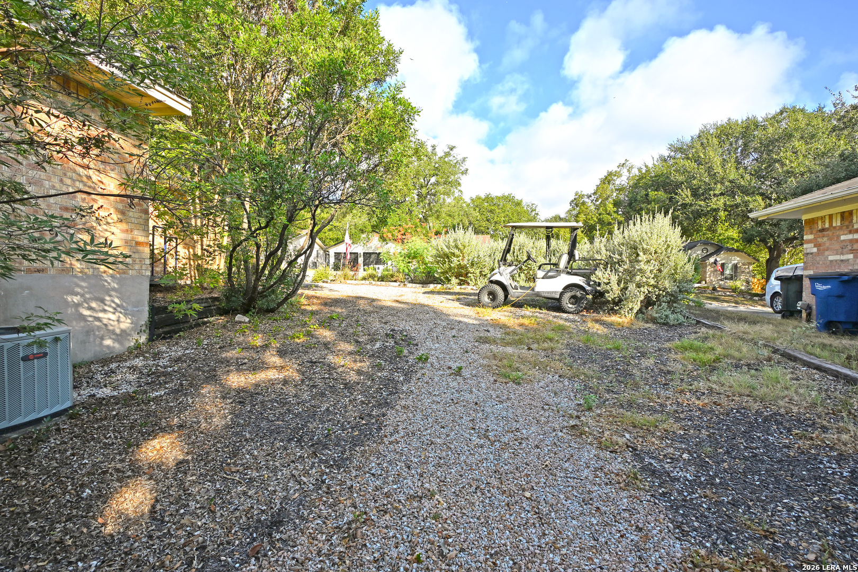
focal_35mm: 18
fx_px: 429
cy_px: 286
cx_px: 429
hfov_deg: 90.0
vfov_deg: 67.4
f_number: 5.6
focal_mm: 12
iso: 64
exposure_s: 1/125
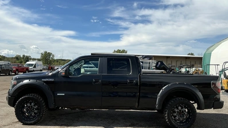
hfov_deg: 62.7
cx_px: 115
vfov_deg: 37.7
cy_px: 61
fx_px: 187
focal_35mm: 31
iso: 25
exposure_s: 1/2667
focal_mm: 3
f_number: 1.8
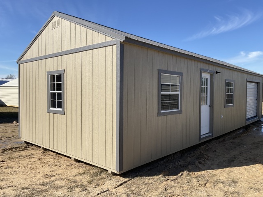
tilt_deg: -2.8
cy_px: 98
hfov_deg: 61.7
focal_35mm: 29
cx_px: 132
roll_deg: -0.7
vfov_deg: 48.2
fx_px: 220
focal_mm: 3
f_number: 1.8
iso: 16
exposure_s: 1/1912
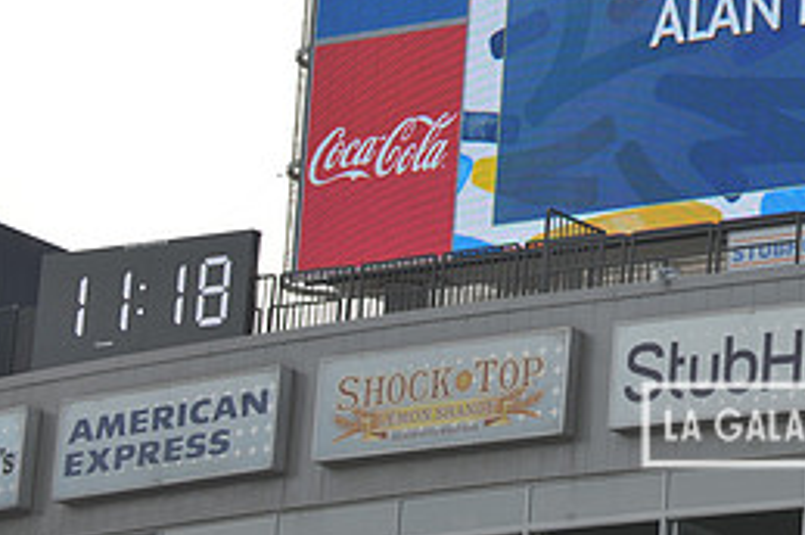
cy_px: -44
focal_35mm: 269
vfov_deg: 5.1
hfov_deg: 7.6
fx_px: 6008
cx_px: 861
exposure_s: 1/400
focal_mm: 120
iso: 200
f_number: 10
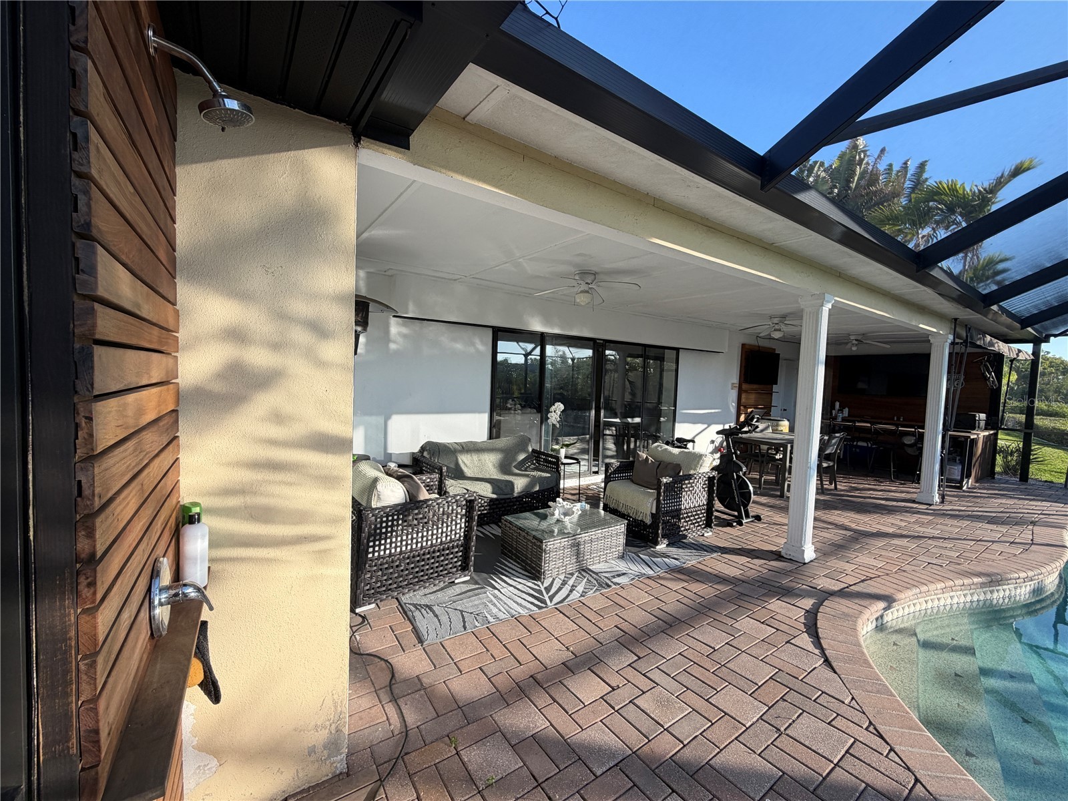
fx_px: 432
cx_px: 534
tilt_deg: -3.3
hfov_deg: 102.1
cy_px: 400
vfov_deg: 85.7
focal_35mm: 14
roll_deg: -2.4
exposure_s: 1/498
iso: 64
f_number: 2.2
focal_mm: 2.22
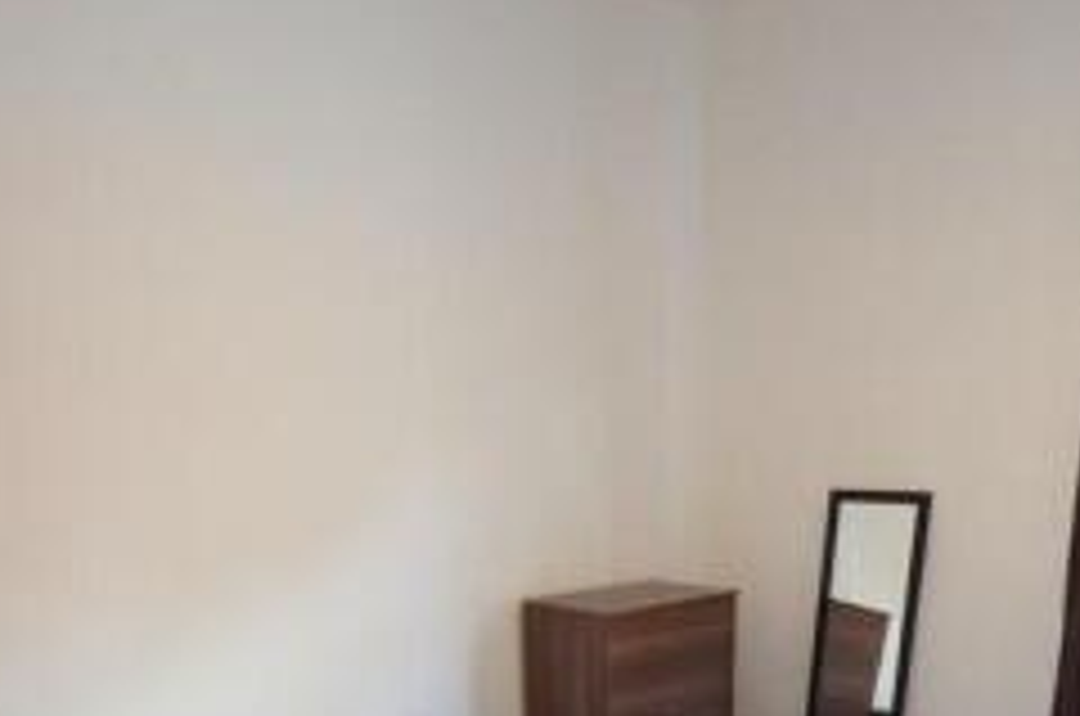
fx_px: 1228
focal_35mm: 41
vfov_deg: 27.4
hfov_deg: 47.4
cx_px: 612
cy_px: 923
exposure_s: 1/50
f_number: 4.5
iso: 1000
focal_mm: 10
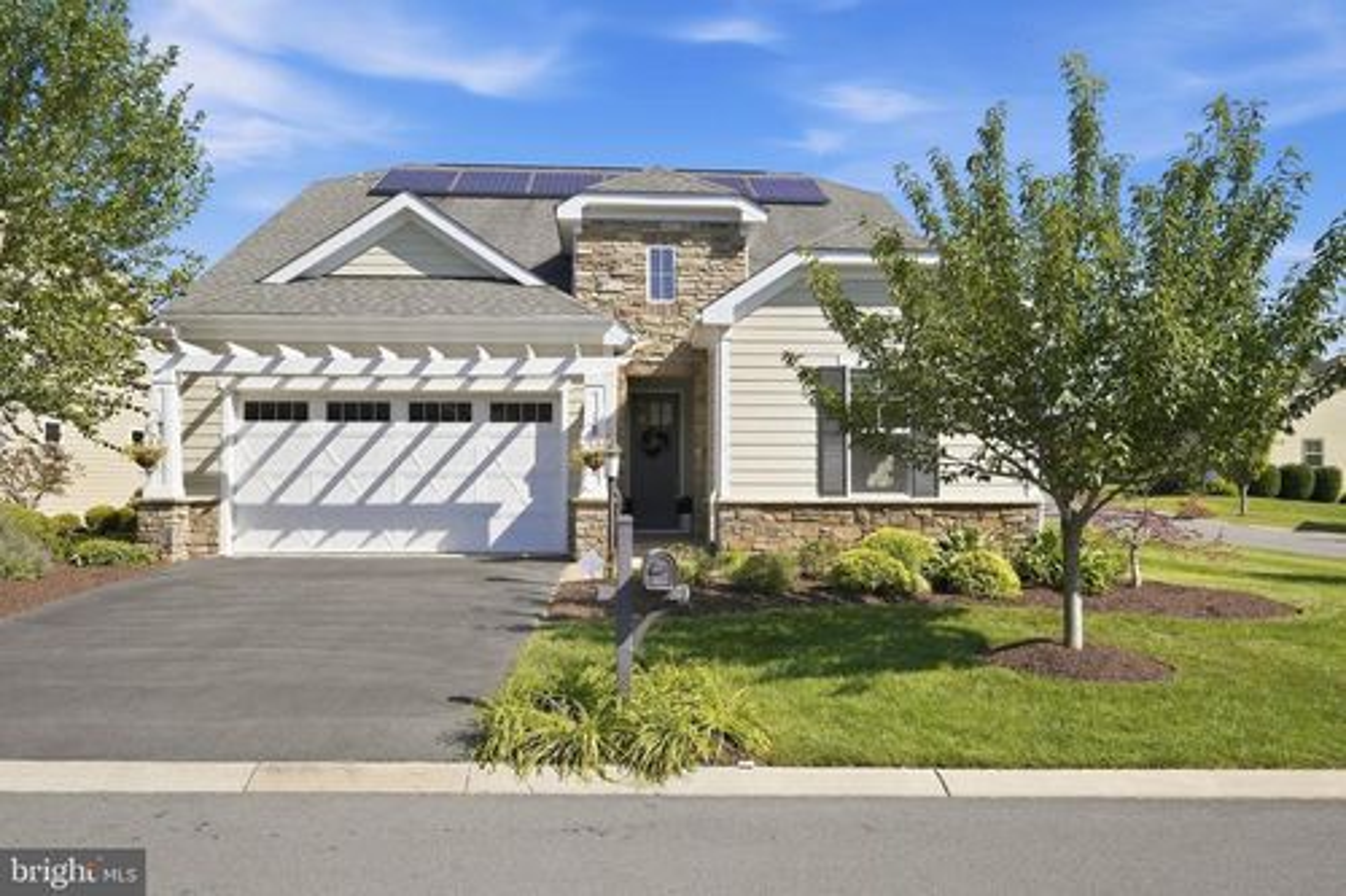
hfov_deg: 70.5
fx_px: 953
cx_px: 673
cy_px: 448
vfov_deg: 50.4
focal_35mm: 26
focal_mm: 25.5
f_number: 8
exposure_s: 1/1000
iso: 400
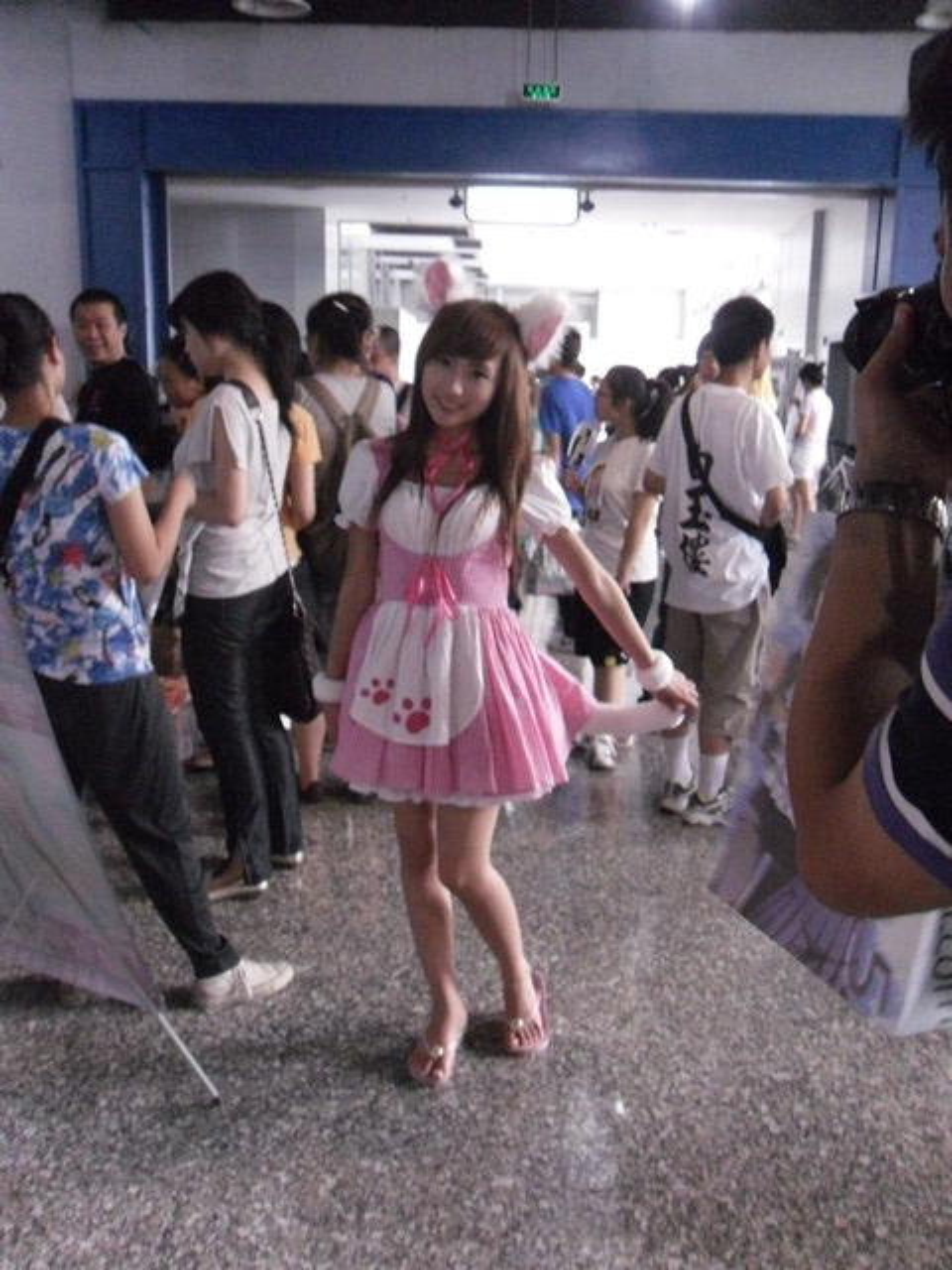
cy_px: 635
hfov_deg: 32.2
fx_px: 1650
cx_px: 476
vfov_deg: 42.1
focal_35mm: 45
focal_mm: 6.3
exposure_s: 1/21
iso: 800
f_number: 3.5
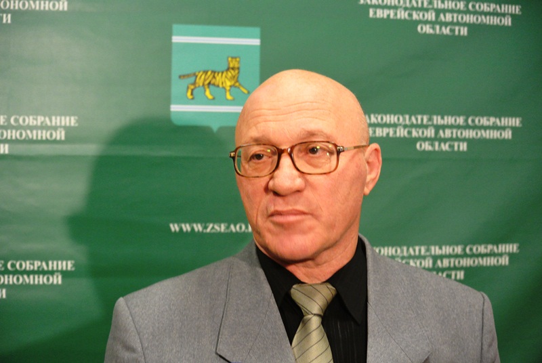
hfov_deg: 24.4
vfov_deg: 16.5
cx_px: 271
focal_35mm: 83
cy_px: 182
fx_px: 1251
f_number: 3.8
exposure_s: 1/30
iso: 800
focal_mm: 30.9
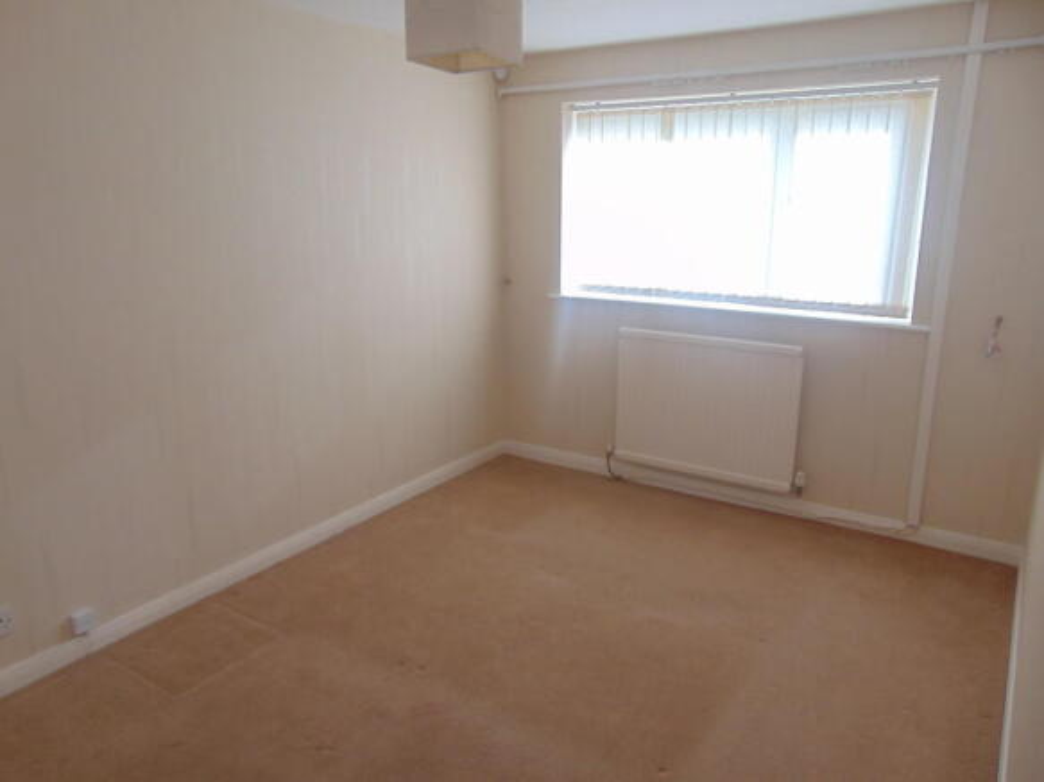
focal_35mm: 25
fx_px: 754
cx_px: 522
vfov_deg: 54.9
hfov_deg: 69.4
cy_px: 391
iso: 80
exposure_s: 1/100
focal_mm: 4.5
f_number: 3
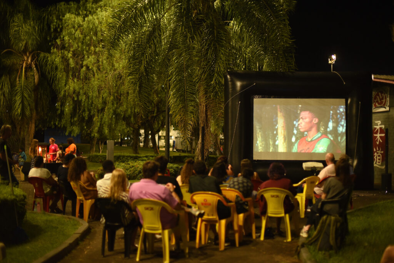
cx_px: 197
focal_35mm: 50
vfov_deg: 27.0
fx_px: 547
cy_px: 132
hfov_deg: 39.6
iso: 1600
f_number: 1.4
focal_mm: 50
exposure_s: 1/320
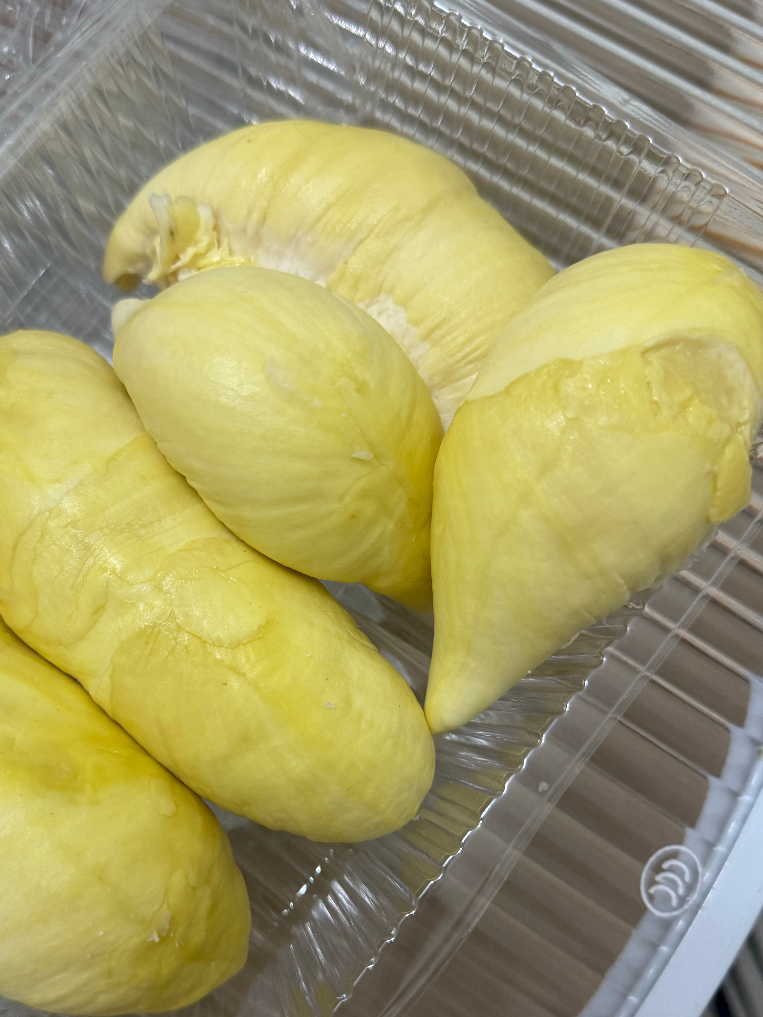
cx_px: 279
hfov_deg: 42.6
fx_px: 970
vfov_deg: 55.0
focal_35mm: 33
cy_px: 604
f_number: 1.78
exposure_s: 1/100
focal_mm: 6.76
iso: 160
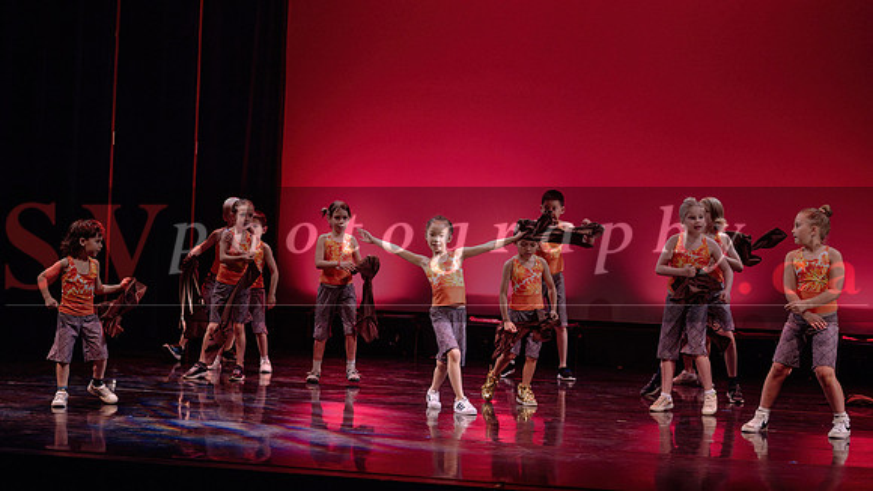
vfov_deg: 12.3
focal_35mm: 98
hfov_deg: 21.8
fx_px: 2267
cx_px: 410
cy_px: 128
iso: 1600
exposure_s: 1/320
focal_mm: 75
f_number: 2.8
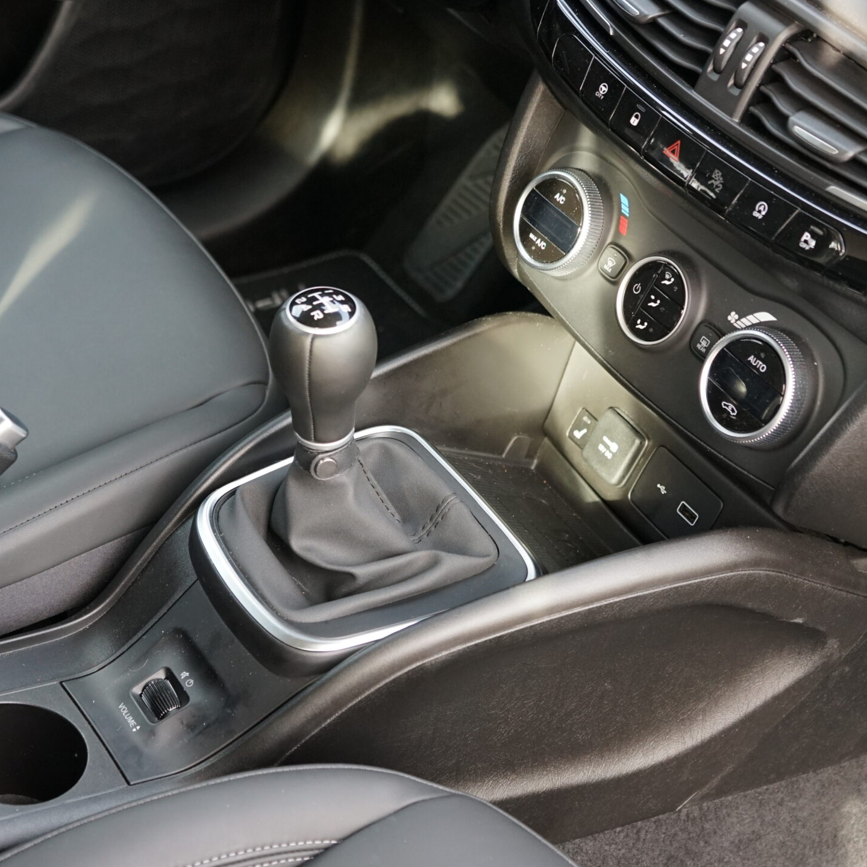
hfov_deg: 27.5
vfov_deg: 27.7
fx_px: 1757
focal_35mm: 62
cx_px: 286
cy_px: 457
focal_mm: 41
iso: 1000
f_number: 4.5
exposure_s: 1/160
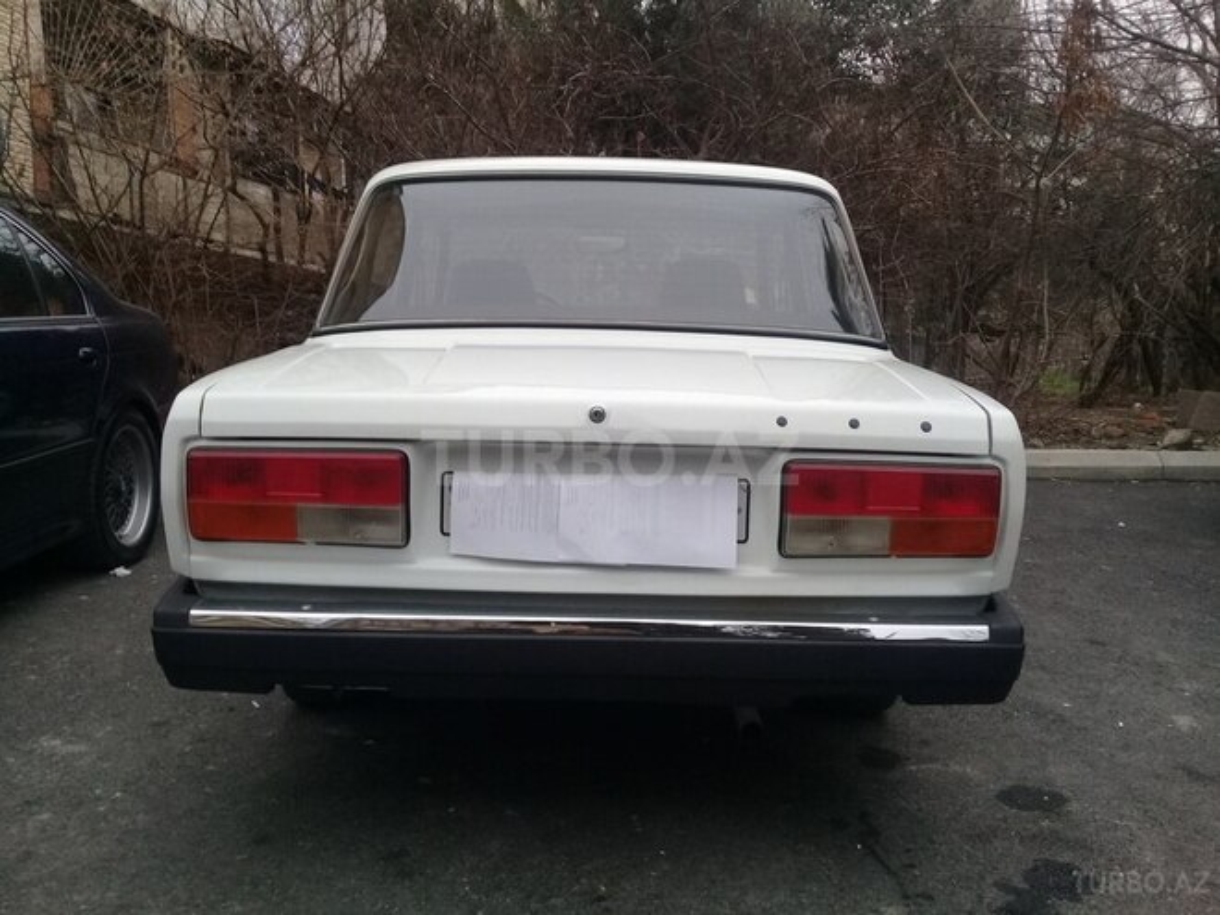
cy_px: 458
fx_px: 1093
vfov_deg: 45.4
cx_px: 610
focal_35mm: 31
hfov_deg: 58.4
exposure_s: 1/33
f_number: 2.2
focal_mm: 3.3
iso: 64
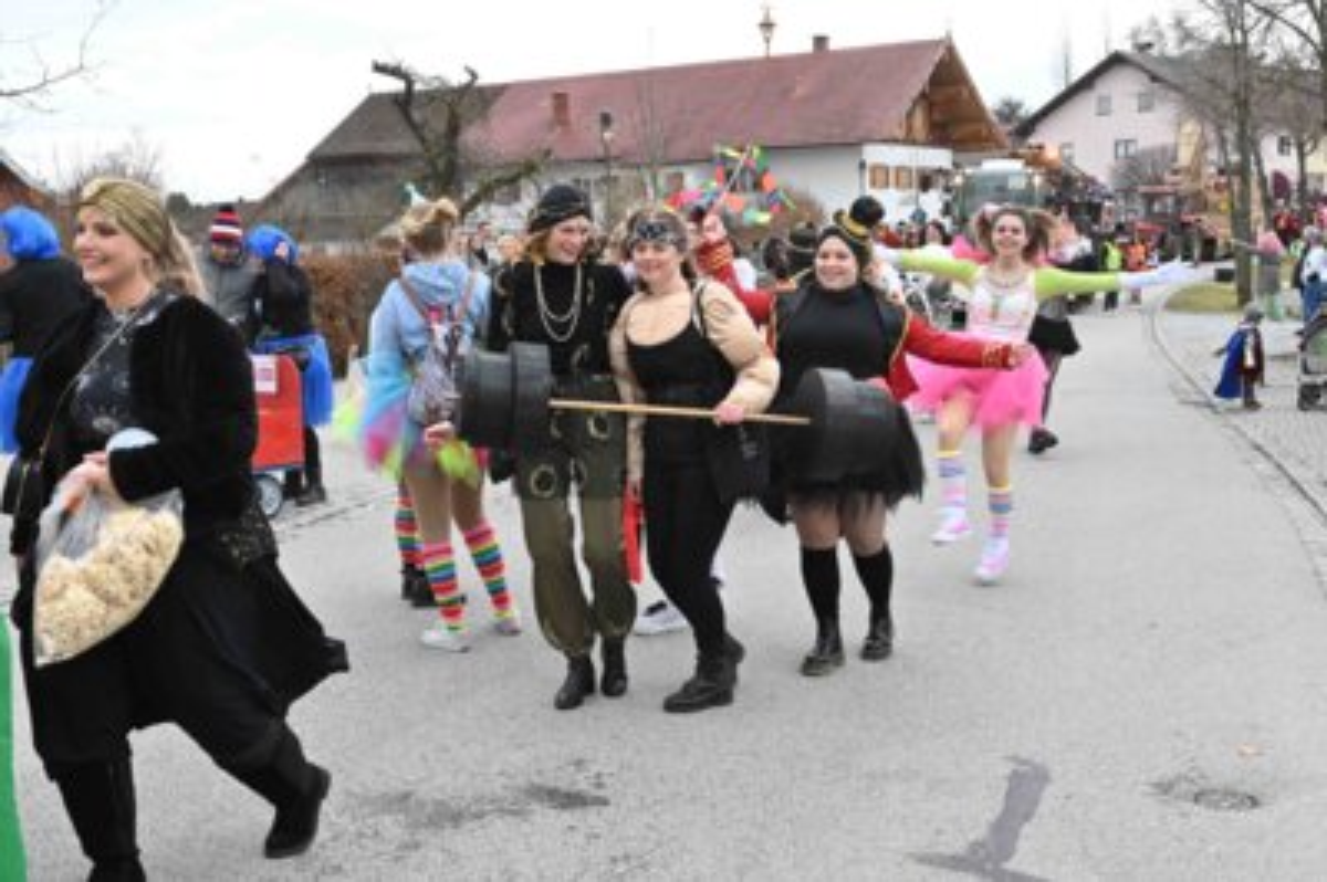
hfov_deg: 46.4
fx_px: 1547
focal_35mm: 42
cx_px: 664
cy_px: 441
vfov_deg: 31.8
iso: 2500
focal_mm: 42
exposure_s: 1/400
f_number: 10
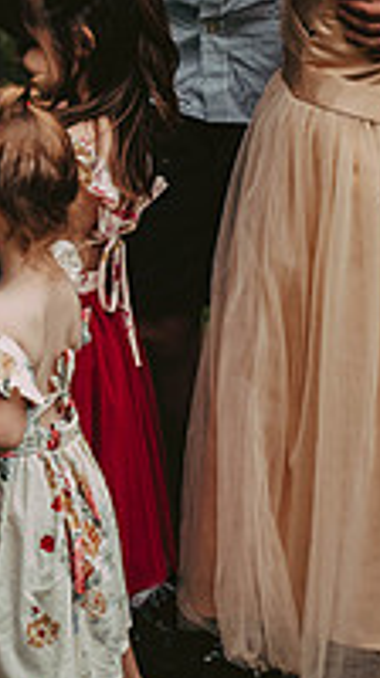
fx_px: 2966
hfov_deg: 7.3
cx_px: 176
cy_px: 81
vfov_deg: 13.0
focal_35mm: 165
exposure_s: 1/2500
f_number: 2.8
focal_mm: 70
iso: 640
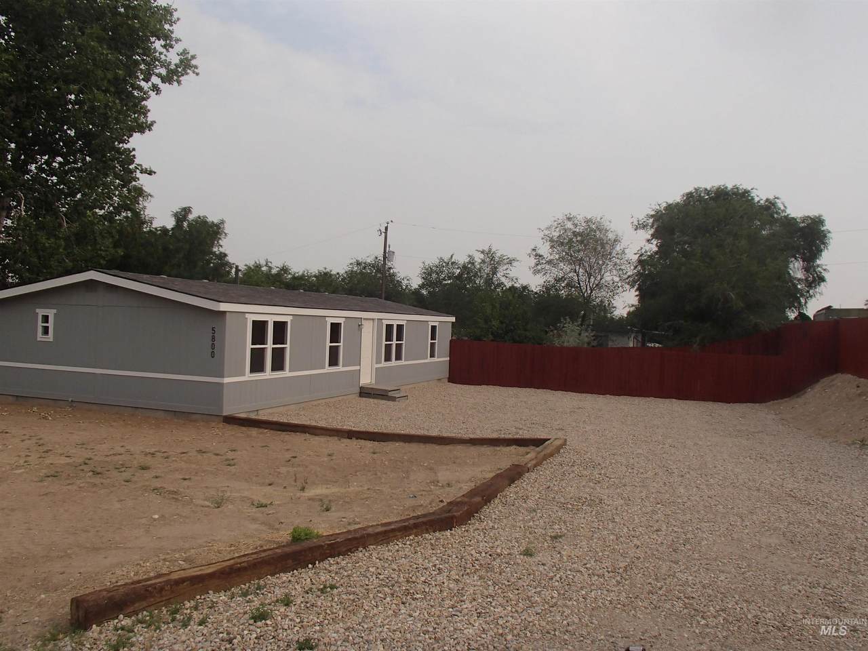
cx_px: 434
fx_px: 702
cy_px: 326
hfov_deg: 63.4
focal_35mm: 28
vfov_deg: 49.7
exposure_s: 1/125
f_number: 11
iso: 100
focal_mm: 5
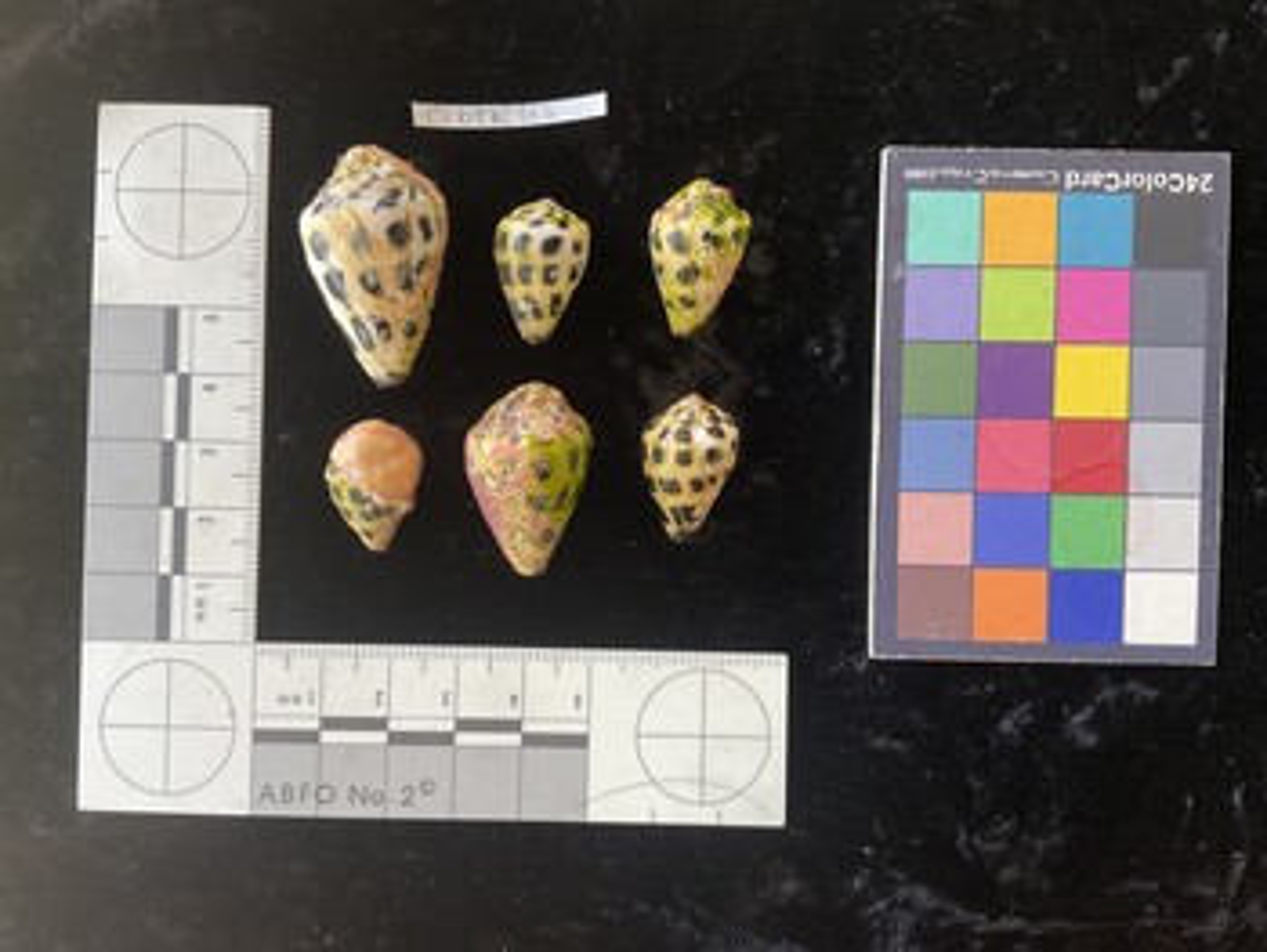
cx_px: 634
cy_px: 476
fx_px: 1062
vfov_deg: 48.3
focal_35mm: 29
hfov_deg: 61.6
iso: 50
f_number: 1.8
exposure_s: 1/60
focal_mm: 3
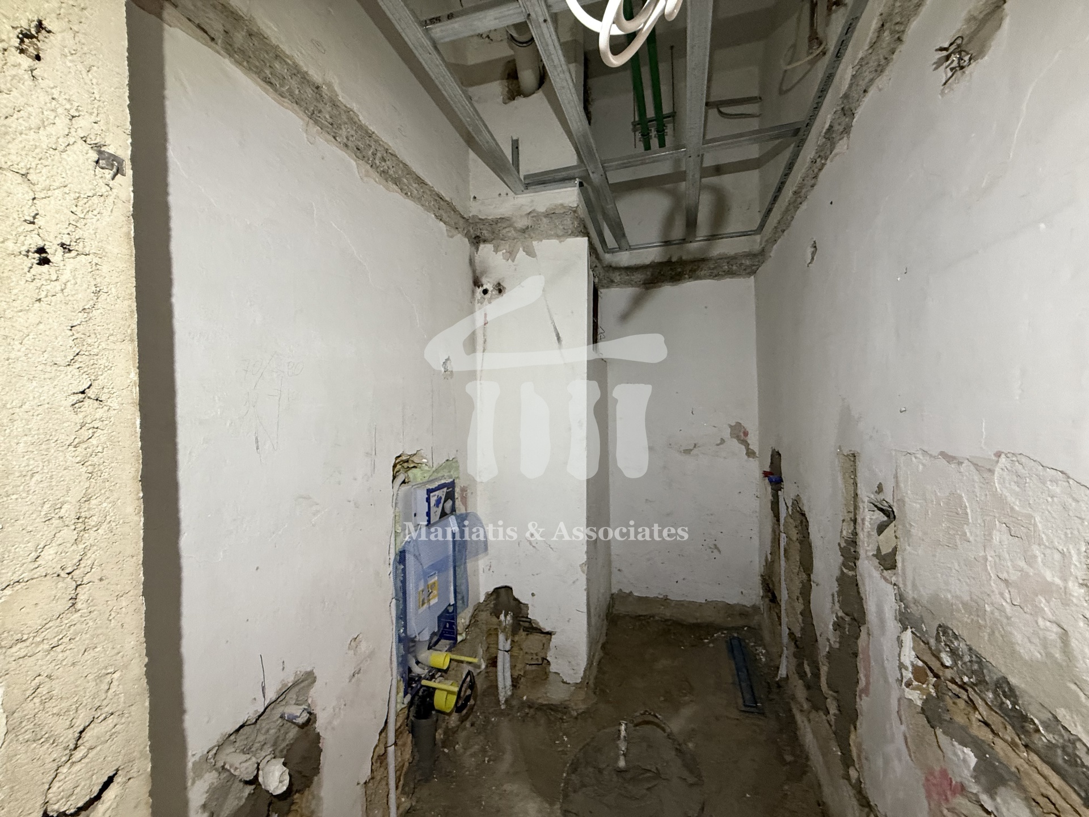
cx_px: 544
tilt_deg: -1.4
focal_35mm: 14
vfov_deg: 85.7
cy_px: 408
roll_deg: +1.2
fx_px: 440
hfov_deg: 102.1
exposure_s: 1/60
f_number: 2.2
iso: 400
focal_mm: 2.22
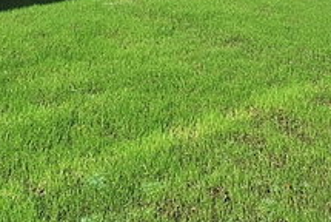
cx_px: 349
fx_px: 617
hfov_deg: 27.8
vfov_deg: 16.5
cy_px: -196
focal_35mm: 67
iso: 40
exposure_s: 1/1558
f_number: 2.2
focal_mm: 1.74
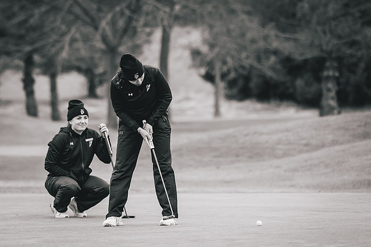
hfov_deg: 6.3
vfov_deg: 4.2
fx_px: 3347
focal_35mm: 325
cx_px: 134
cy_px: 134
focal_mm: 150
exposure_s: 1/2500
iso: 800
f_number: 2.8
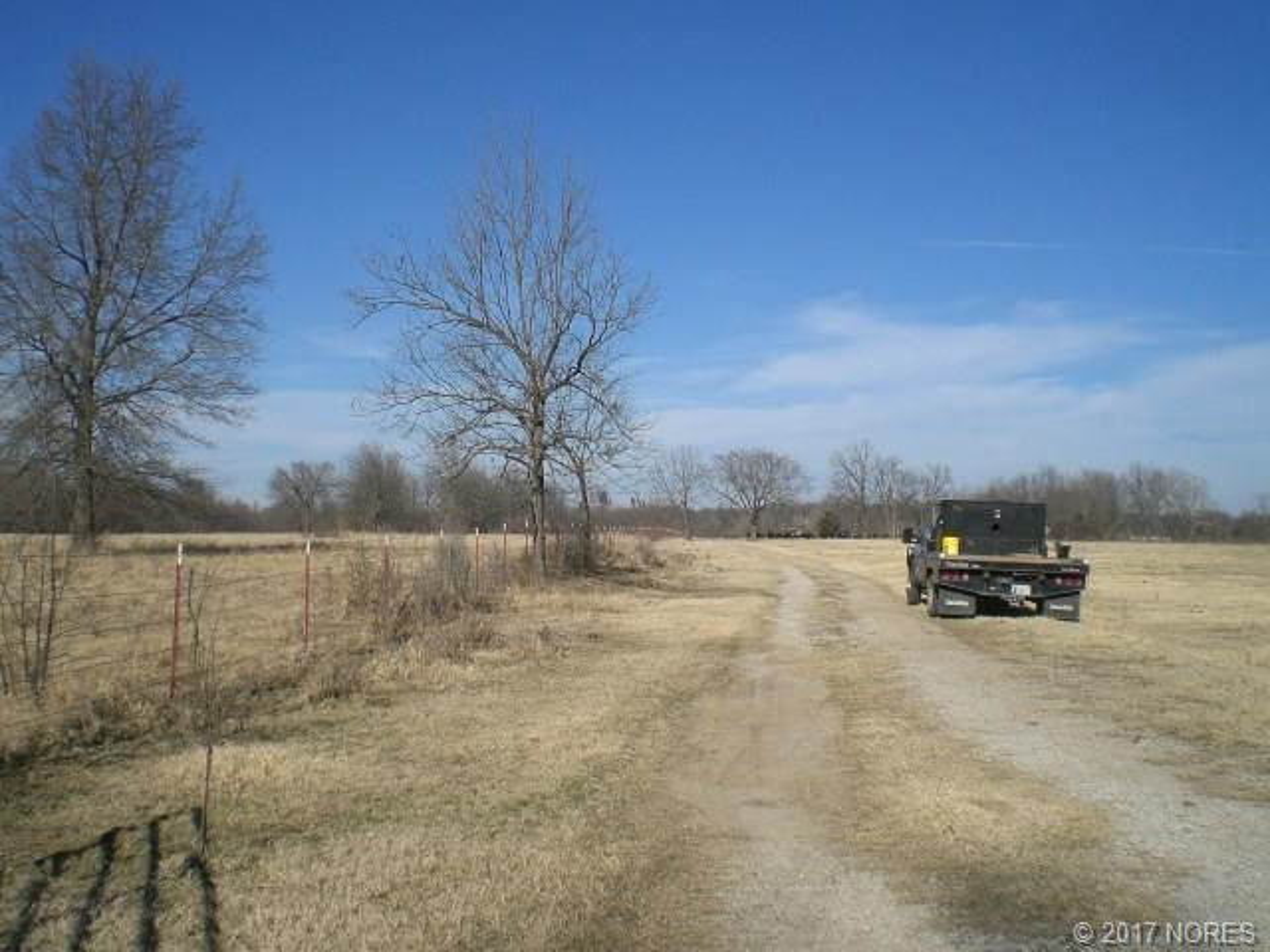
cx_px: 635
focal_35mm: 38
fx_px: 1394
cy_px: 476
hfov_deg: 49.0
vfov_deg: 37.7
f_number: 4.4
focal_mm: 6.3
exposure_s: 1/800
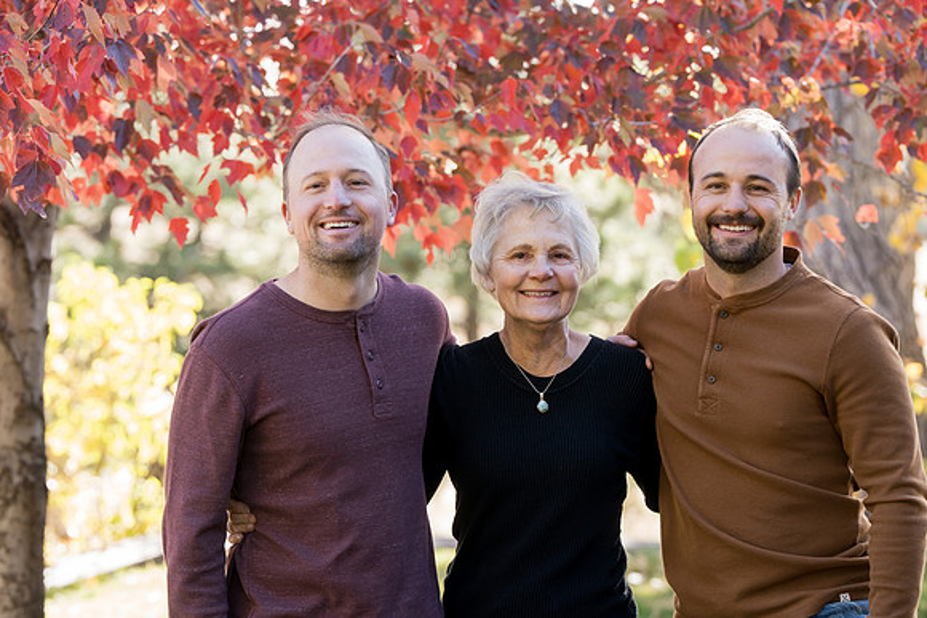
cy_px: 309
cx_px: 464
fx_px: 3760
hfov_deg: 14.1
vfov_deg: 9.4
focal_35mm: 146
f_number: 5.6
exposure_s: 1/250
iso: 1000
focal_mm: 146
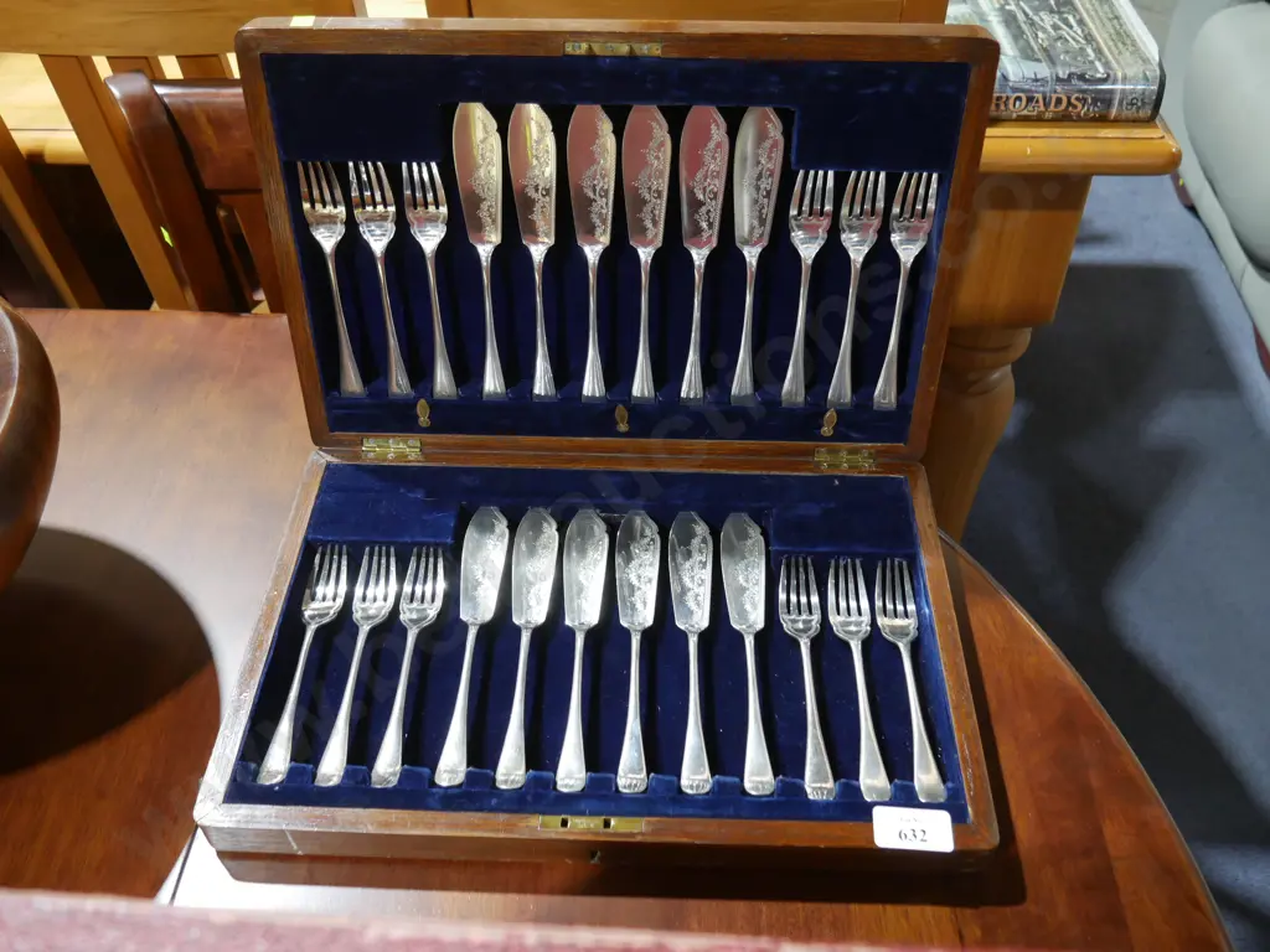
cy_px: 476
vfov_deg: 44.2
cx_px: 635
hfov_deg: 56.8
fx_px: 1174
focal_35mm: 32
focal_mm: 16
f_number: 3.6
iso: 800
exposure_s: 1/60
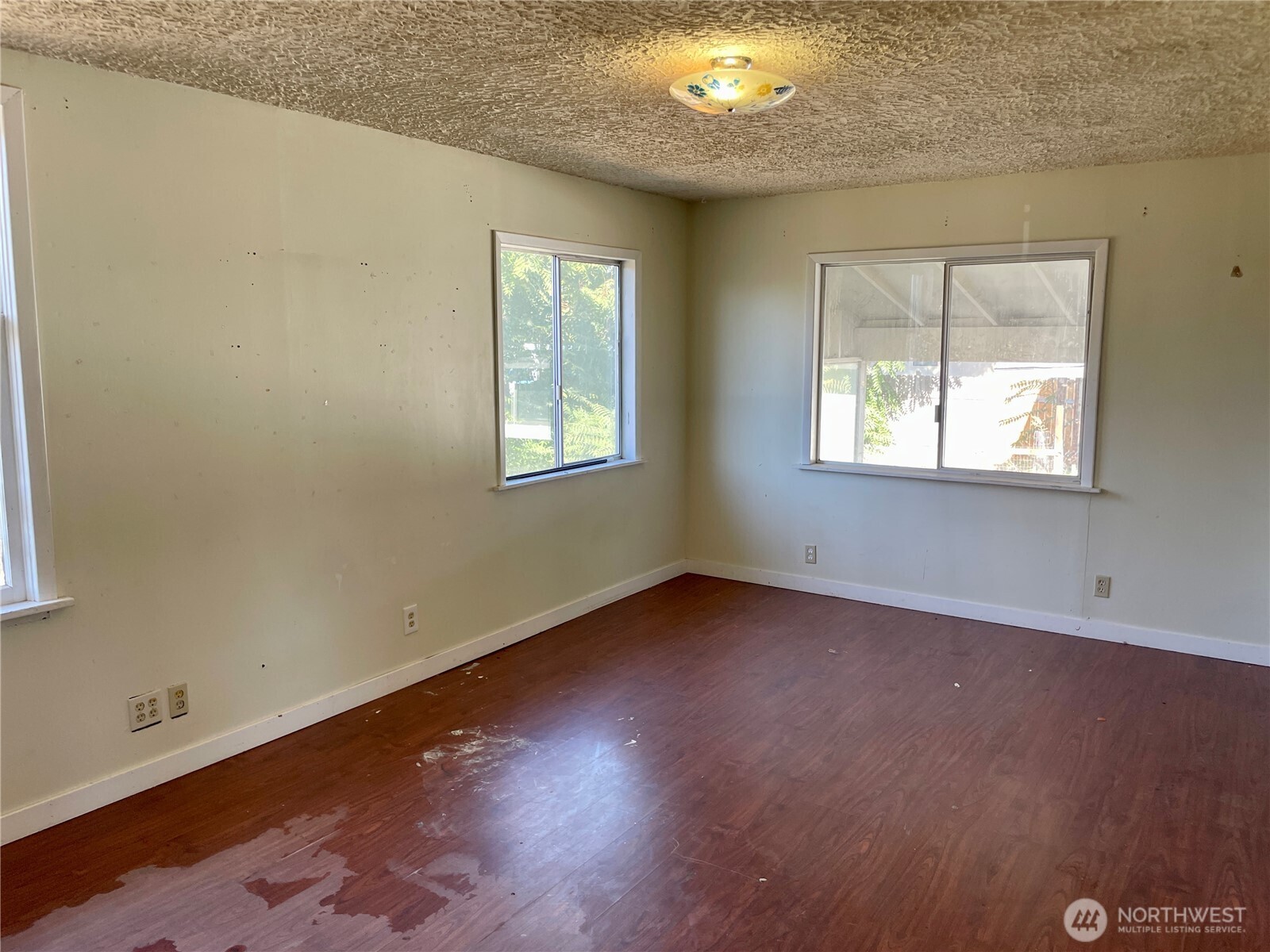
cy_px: 476
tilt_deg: -6.5
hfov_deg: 67.3
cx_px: 635
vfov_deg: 53.1
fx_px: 954
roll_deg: +0.6
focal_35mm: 26
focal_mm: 4.2
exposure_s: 1/121
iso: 64
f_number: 1.6
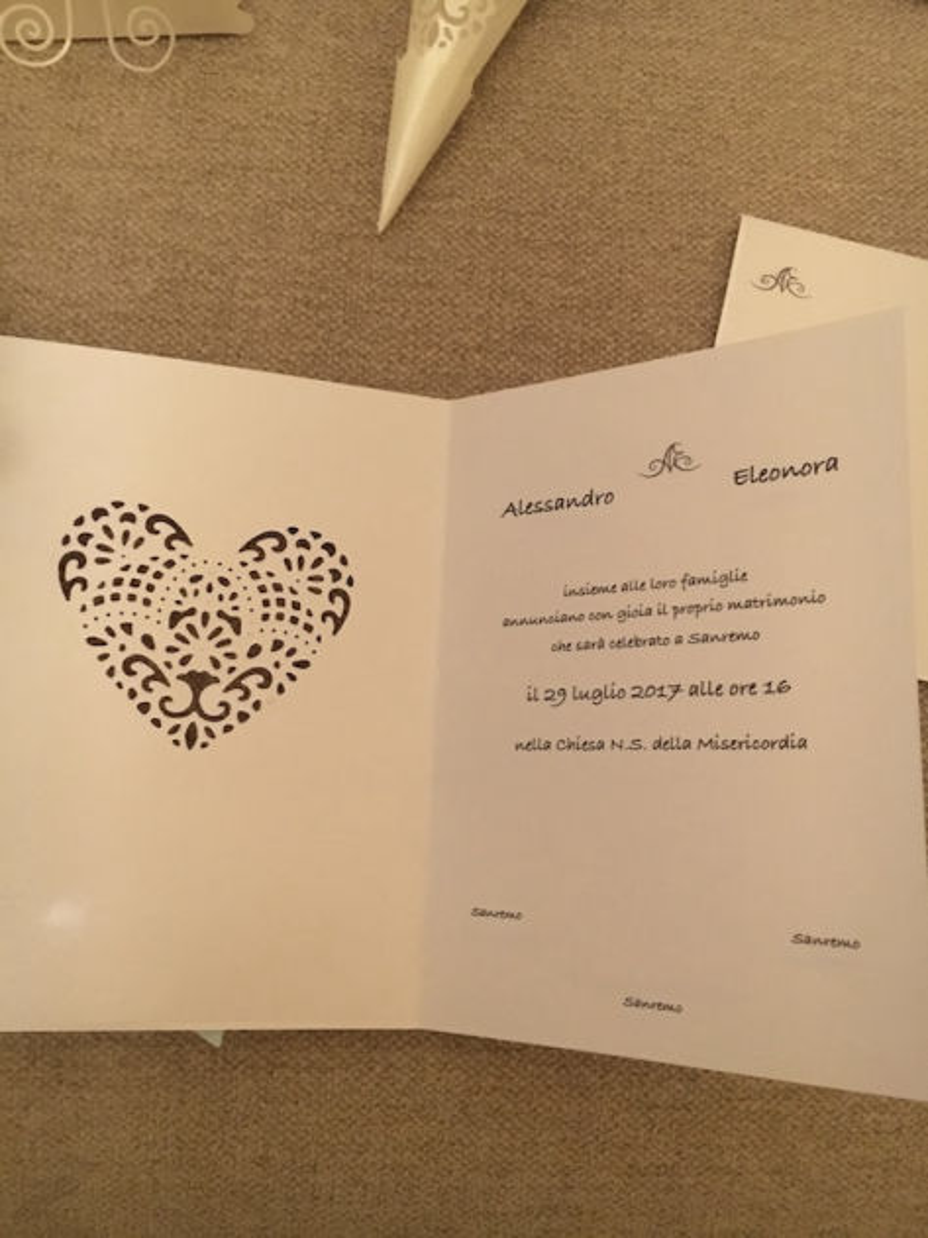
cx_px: 464
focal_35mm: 29
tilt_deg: -77.8
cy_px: 619
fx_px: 1037
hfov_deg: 48.2
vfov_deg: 61.7
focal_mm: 4.15
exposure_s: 1/17
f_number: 2.2
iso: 320
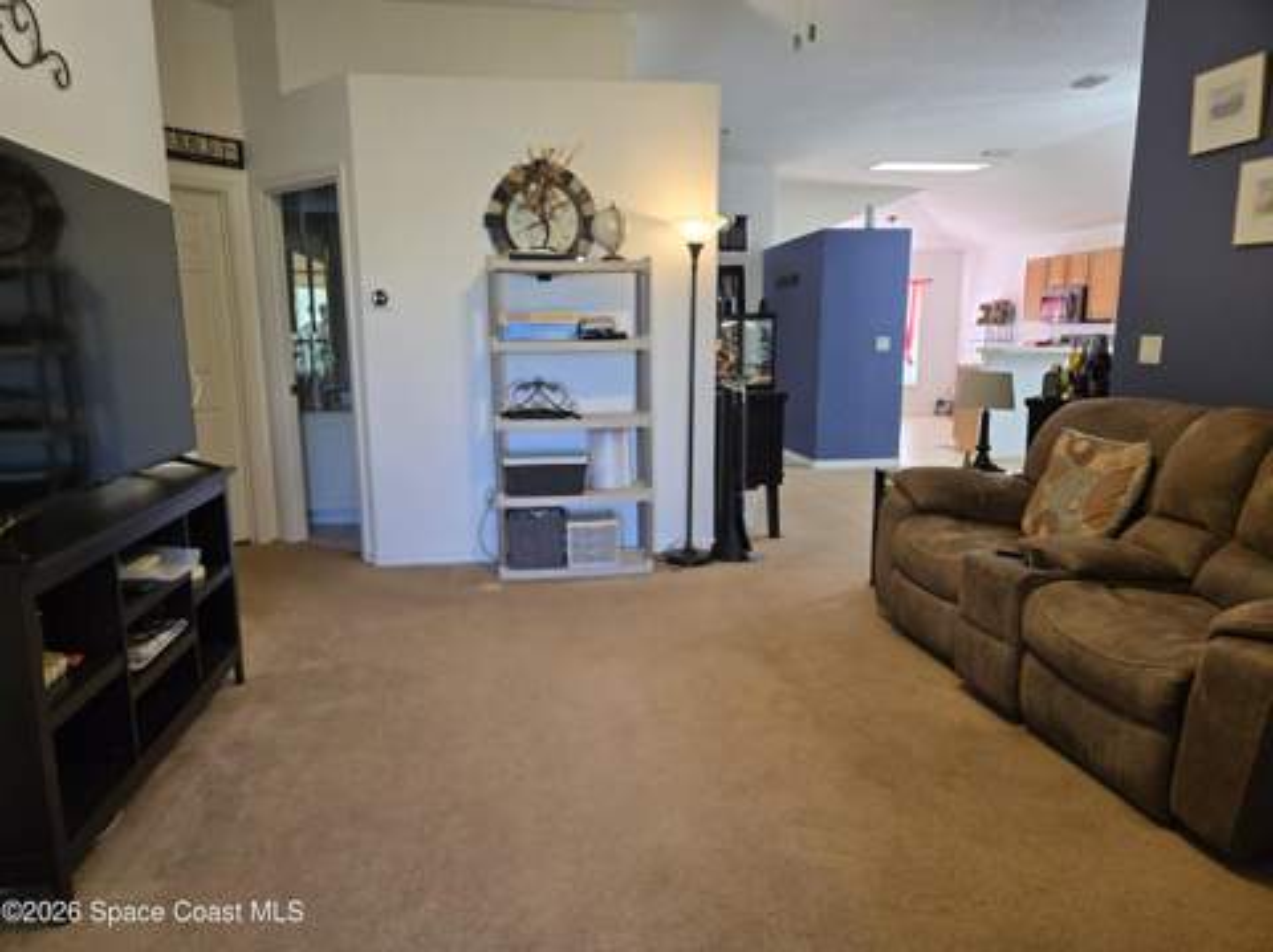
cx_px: 636
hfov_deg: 74.0
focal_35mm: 23
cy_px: 476
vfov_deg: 58.8
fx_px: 845
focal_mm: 5.4
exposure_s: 1/120
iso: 200
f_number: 1.8
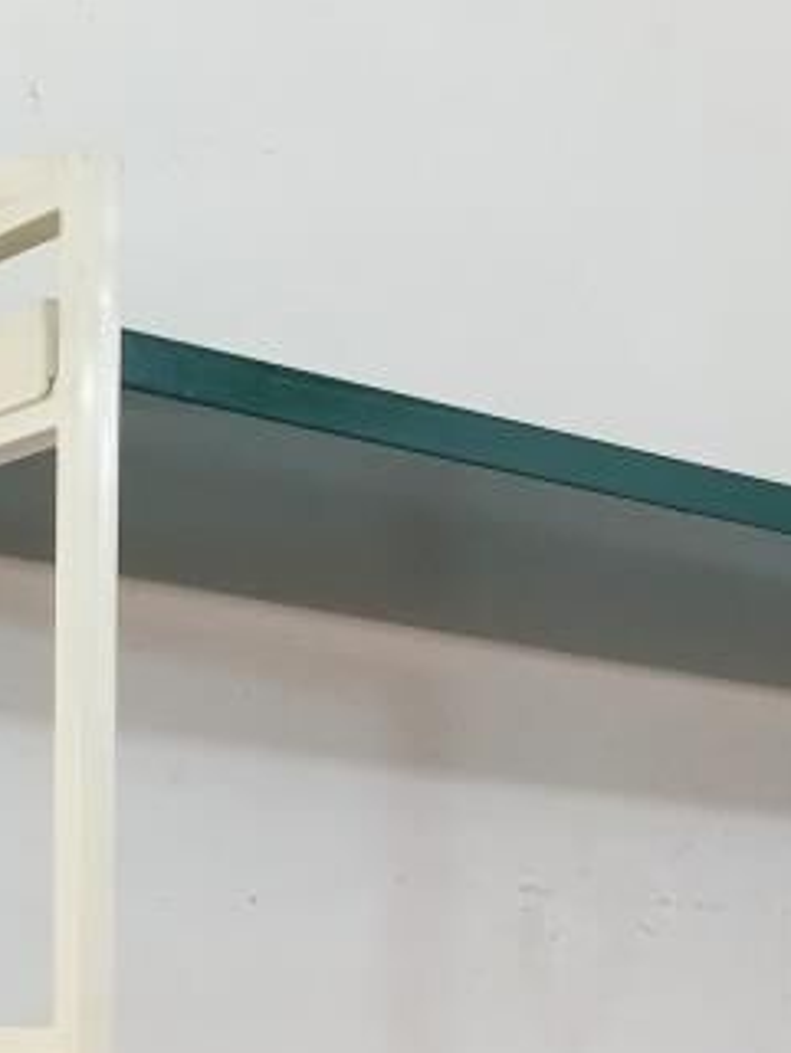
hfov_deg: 17.7
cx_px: 597
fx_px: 2527
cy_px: 1361
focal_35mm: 83
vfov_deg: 21.4
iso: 400
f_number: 2.4
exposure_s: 1/50
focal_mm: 4.3
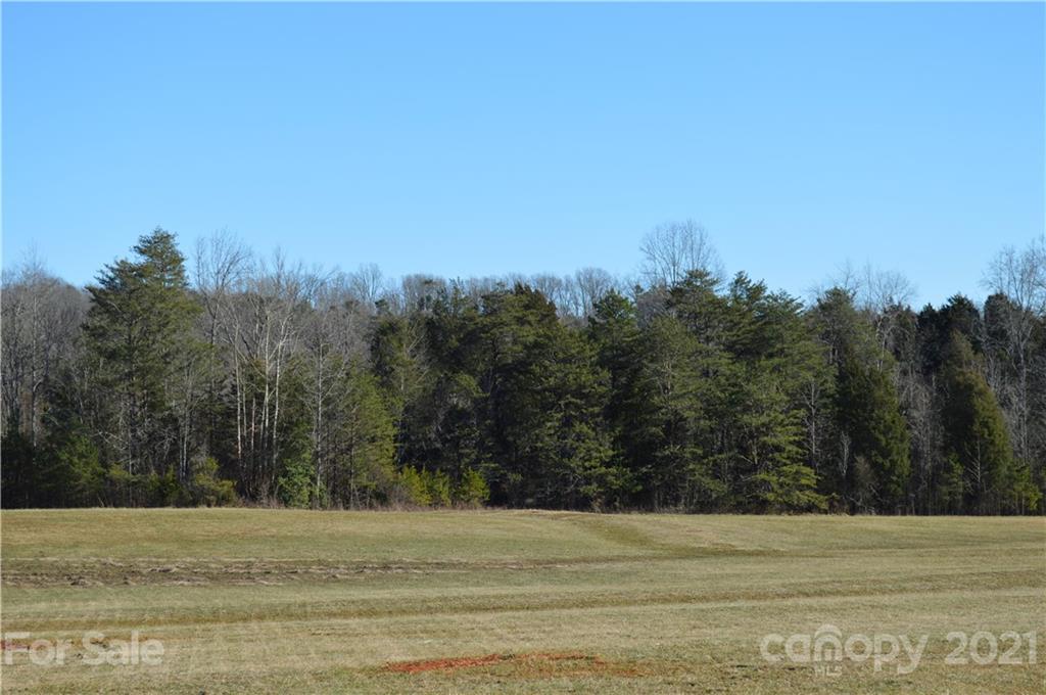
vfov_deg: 16.5
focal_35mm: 82
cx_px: 523
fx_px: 2394
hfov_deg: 24.6
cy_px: 348
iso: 100
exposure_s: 1/200
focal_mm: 55
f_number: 7.1
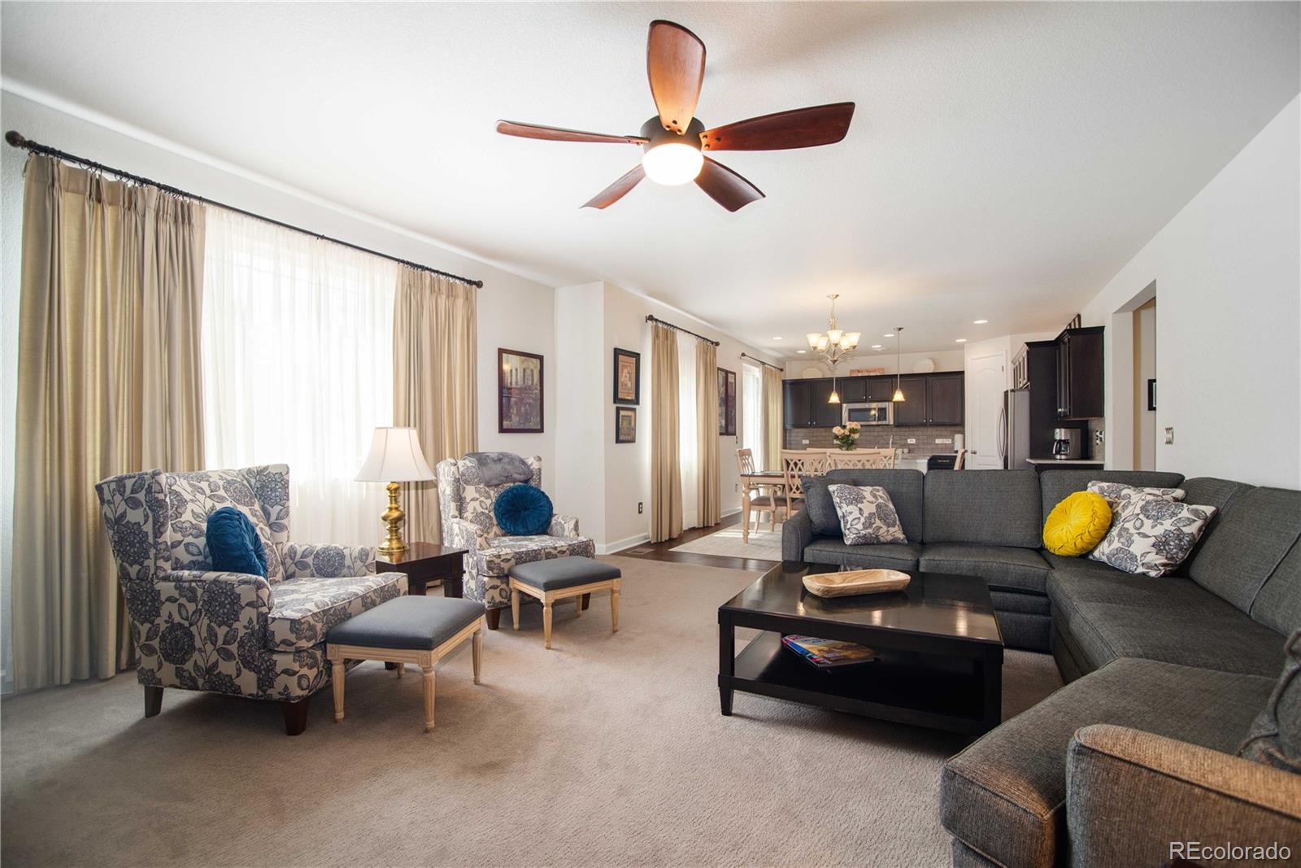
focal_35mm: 15
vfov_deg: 77.3
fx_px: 542
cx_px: 650
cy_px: 434
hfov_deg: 100.4
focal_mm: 15
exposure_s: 1/20
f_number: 9
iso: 500
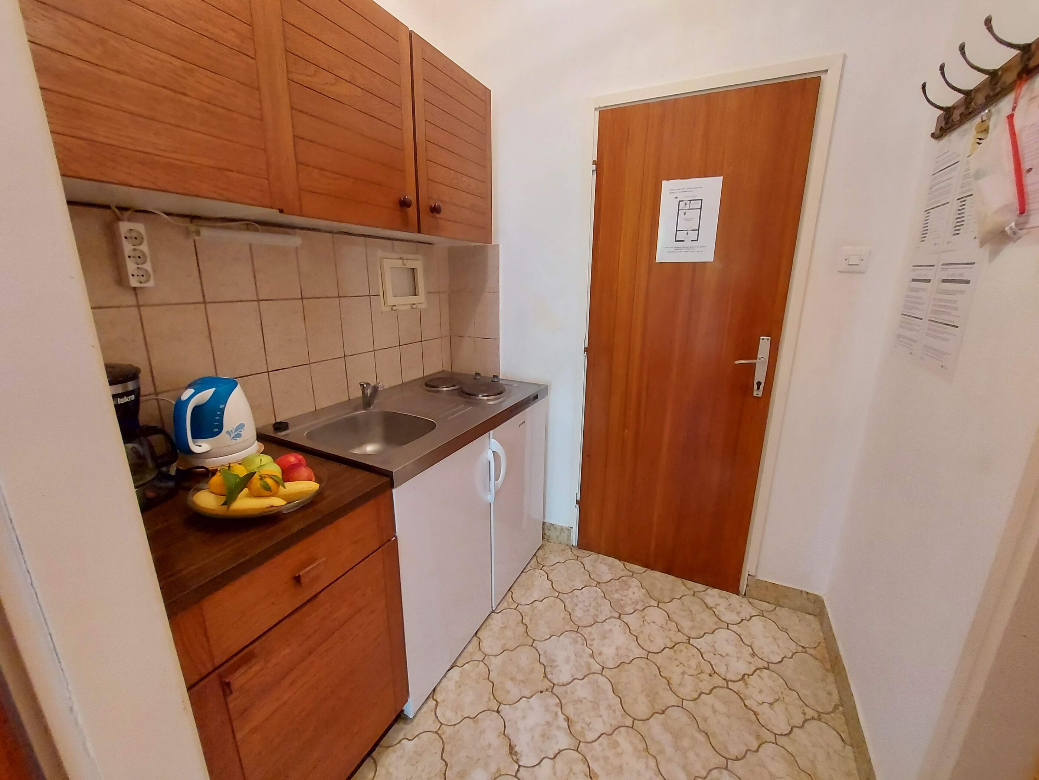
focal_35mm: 13
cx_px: 520
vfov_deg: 89.9
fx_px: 390
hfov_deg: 106.2
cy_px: 390
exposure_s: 1/33
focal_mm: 1.74
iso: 400
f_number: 2.2
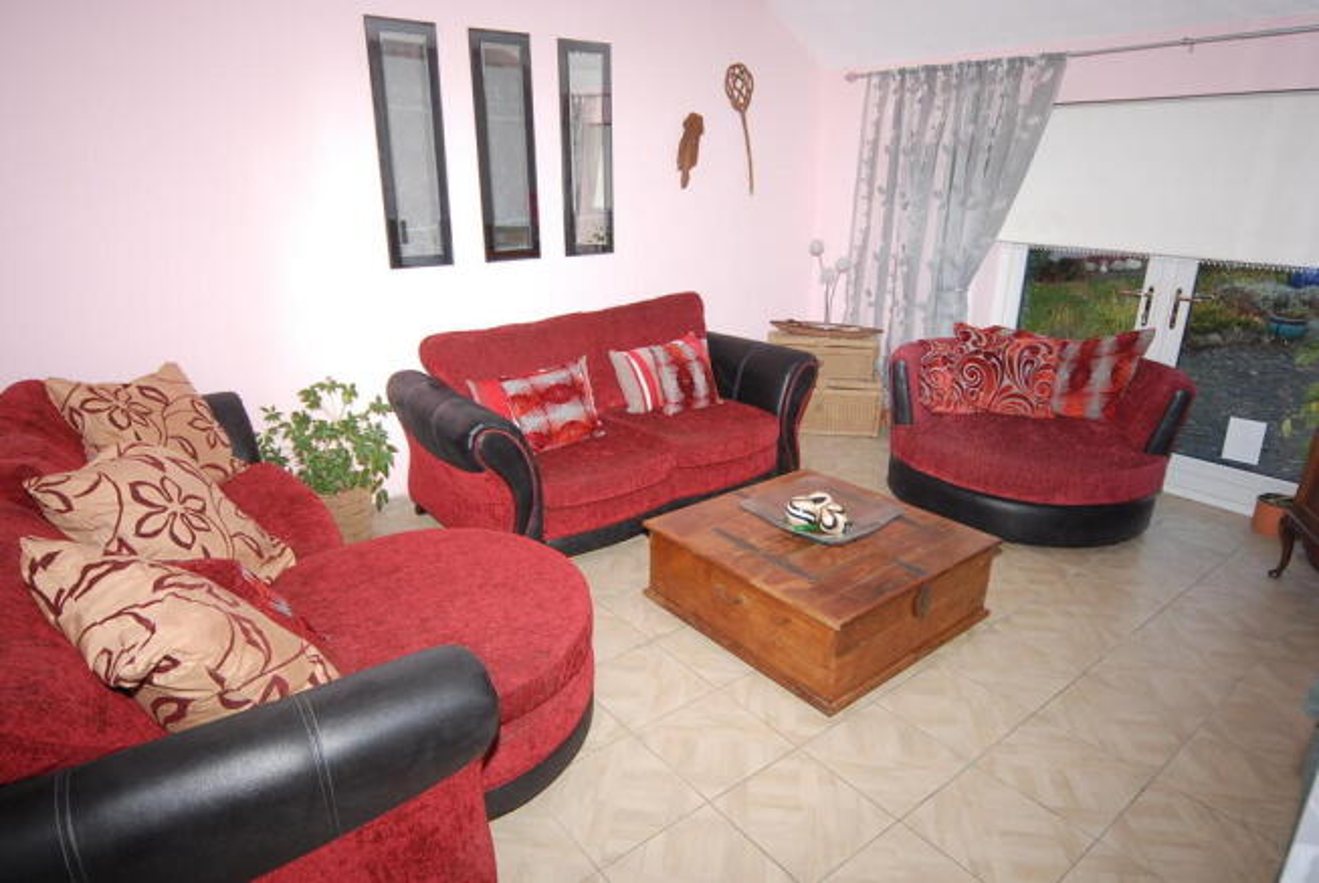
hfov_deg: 81.1
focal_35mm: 21
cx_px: 660
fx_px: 770
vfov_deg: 59.6
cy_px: 442
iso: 320
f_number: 4.8
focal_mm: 14
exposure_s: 1/60
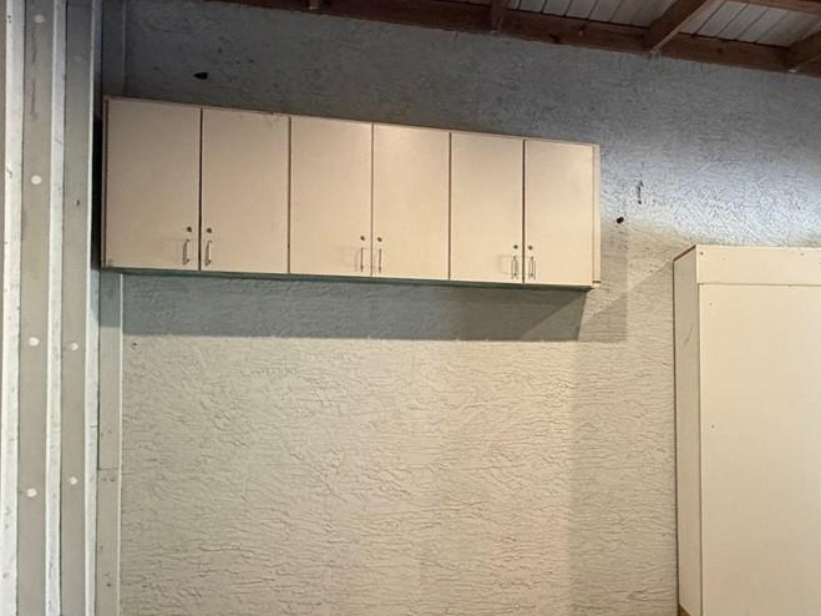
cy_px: 362
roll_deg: +0.6
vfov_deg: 41.6
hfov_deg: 50.4
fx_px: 806
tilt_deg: +1.8
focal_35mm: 34
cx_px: 669
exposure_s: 1/60
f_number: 2.2
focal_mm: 2.22
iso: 640
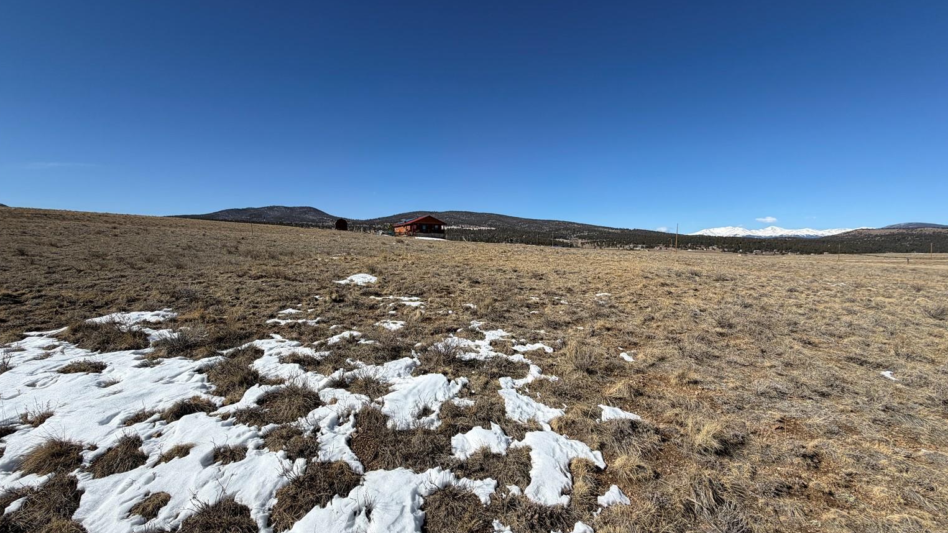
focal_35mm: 16
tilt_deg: -1.2
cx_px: 458
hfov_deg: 99.3
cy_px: 262
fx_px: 402
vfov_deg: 67.1
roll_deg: -0.2
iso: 20
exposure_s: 1/1399
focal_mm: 2.22
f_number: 2.2
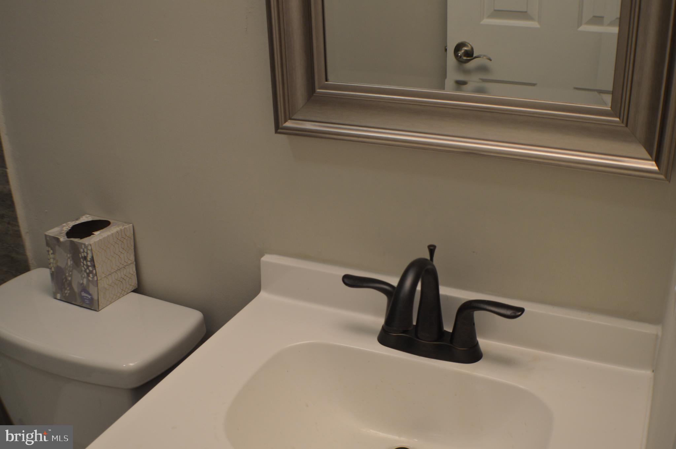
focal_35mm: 48
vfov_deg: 28.0
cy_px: 224
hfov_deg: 41.2
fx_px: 900
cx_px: 338
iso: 400
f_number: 4.8
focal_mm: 32
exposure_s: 1/40
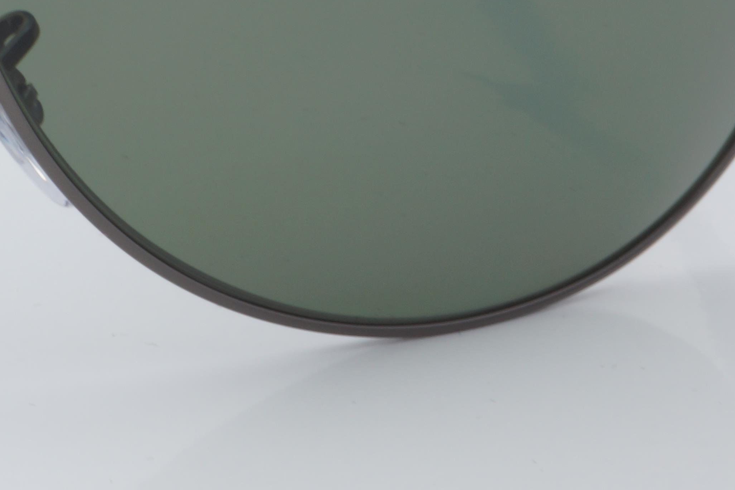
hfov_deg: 8.4
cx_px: -152
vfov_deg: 5.7
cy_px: -44
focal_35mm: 241
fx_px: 4930
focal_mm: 55
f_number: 32
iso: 100
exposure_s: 1/4
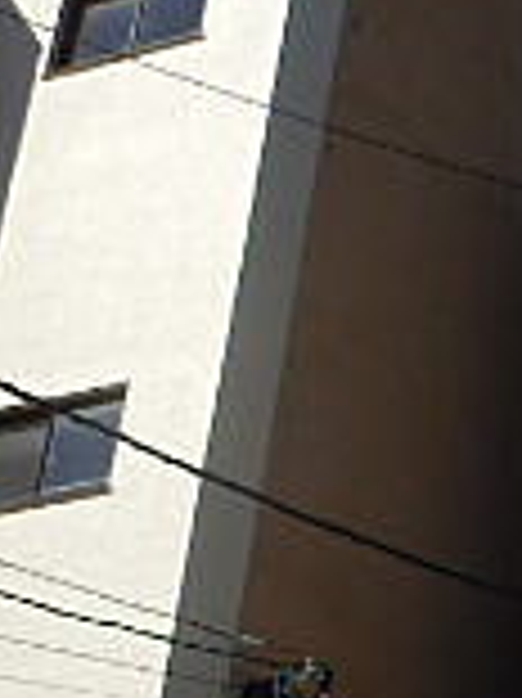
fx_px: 1993
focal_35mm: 99
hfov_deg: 11.5
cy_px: 766
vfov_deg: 19.1
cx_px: 1359
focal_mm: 4.2
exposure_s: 1/250
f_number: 7.9
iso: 80
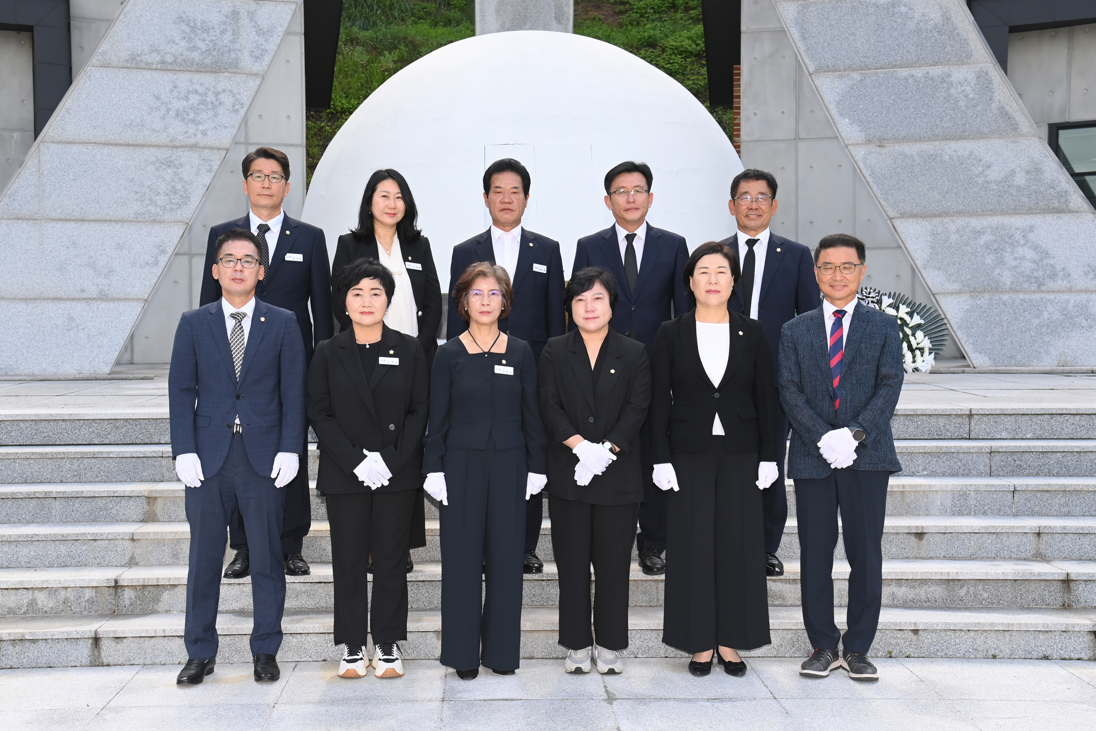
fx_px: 1339
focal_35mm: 44
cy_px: 366
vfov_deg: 30.5
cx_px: 548
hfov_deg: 44.5
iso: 400
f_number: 7.1
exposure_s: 1/320
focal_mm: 44
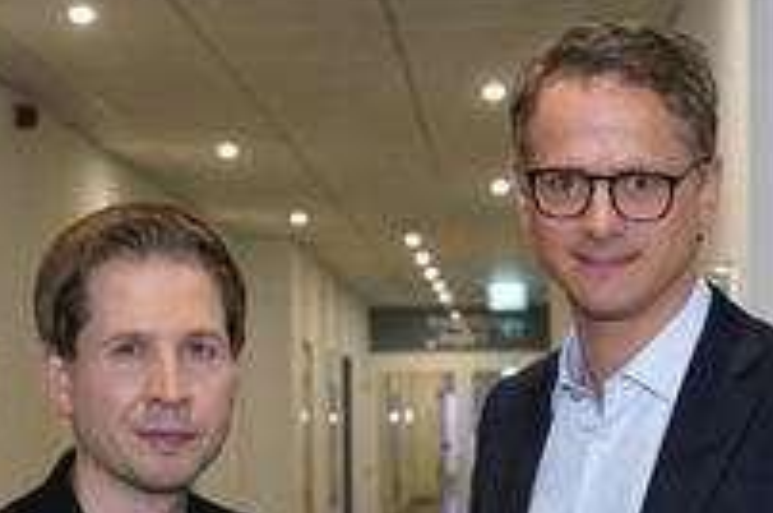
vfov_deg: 13.9
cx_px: 385
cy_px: 544
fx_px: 2058
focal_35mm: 96
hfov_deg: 21.3
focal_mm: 43
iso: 2000
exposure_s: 1/50
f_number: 5
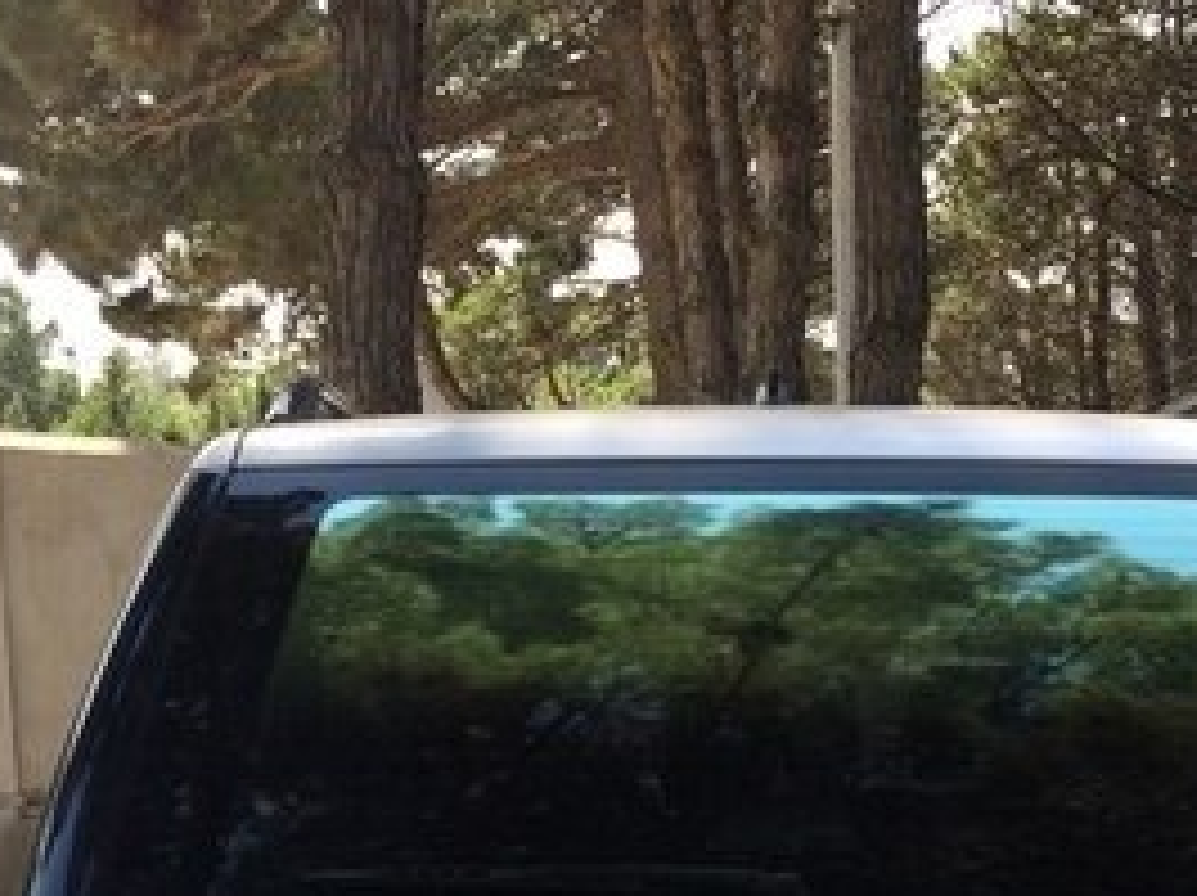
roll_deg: +2.3
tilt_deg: -11.8
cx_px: 716
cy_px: 1096
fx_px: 2487
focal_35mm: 72
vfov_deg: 19.2
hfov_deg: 27.0
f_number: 2.2
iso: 32
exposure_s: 1/441
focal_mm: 4.15
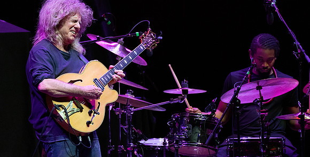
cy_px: 64
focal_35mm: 464
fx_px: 3723
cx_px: 142
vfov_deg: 2.4
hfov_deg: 4.8
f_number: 7.1
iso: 3200
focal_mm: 400
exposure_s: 1/320
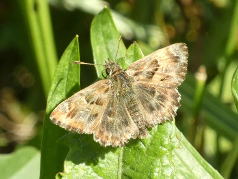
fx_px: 2965
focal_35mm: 431
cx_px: 126
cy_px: 92
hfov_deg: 4.6
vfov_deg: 3.5
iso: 100
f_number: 5.6
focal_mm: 68.8
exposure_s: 1/80
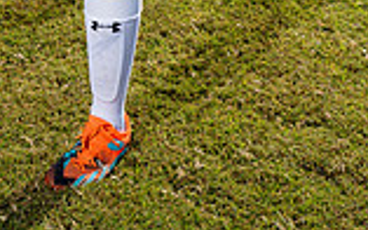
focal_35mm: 117
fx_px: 1173
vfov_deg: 10.0
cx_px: 47
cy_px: -293
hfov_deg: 17.6
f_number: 11
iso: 200
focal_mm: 40
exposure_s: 1/250
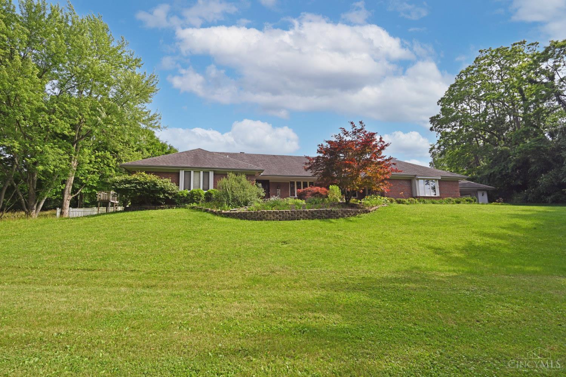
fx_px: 267
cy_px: 188
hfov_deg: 93.3
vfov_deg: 70.4
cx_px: 283
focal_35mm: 17
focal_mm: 17
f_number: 13
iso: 140
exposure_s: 1/125
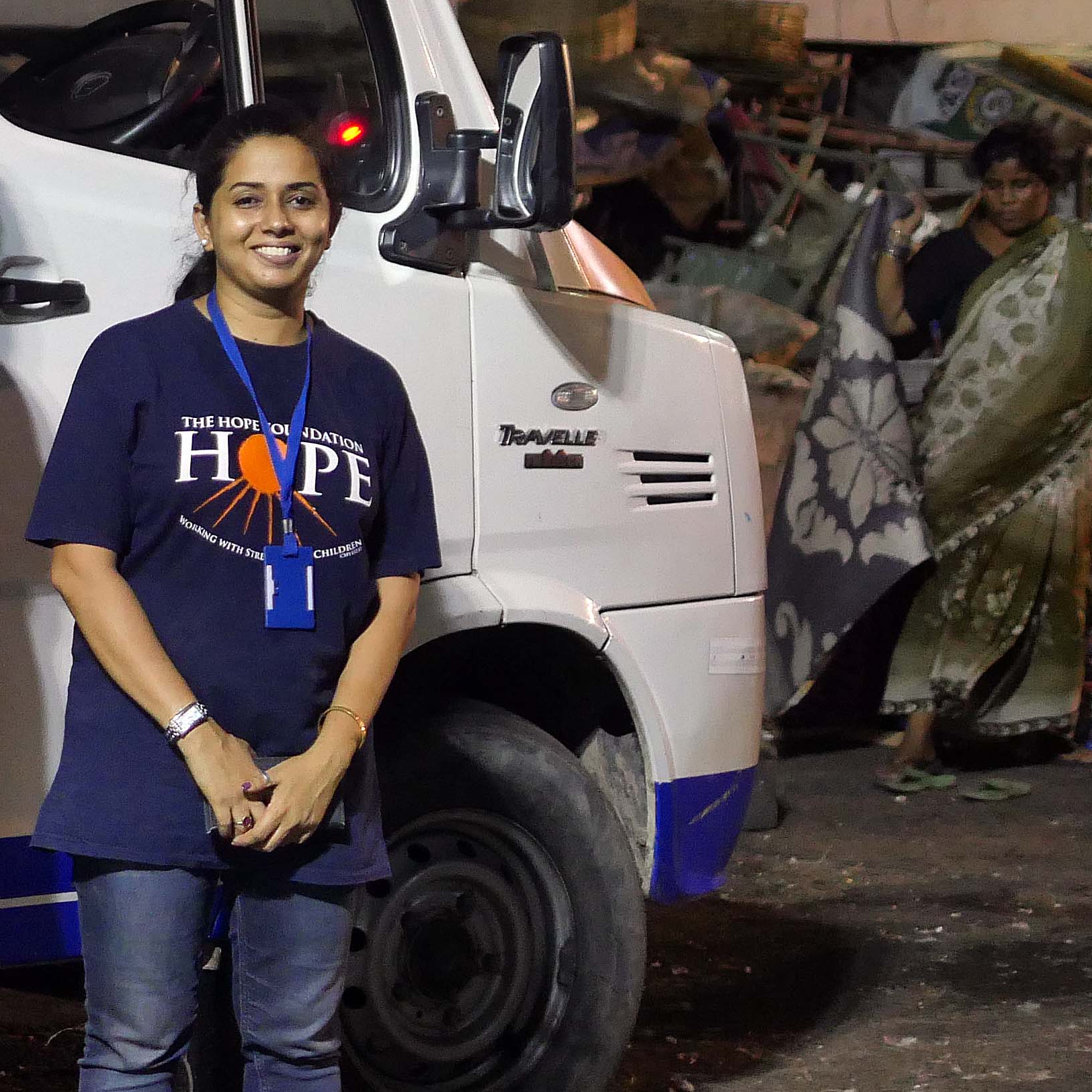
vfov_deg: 12.4
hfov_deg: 11.9
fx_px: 5032
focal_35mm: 141
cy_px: 466
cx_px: -442
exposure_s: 1/80
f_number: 1.4
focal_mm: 25
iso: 800
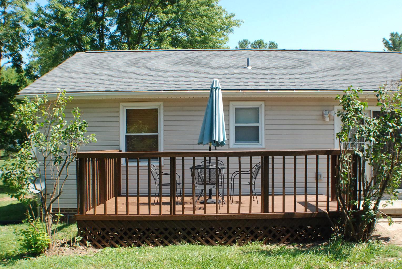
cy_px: 158
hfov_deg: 37.5
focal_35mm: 53
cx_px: 217
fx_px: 593
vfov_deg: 25.6
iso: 1000
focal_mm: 28
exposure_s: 1/500
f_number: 11
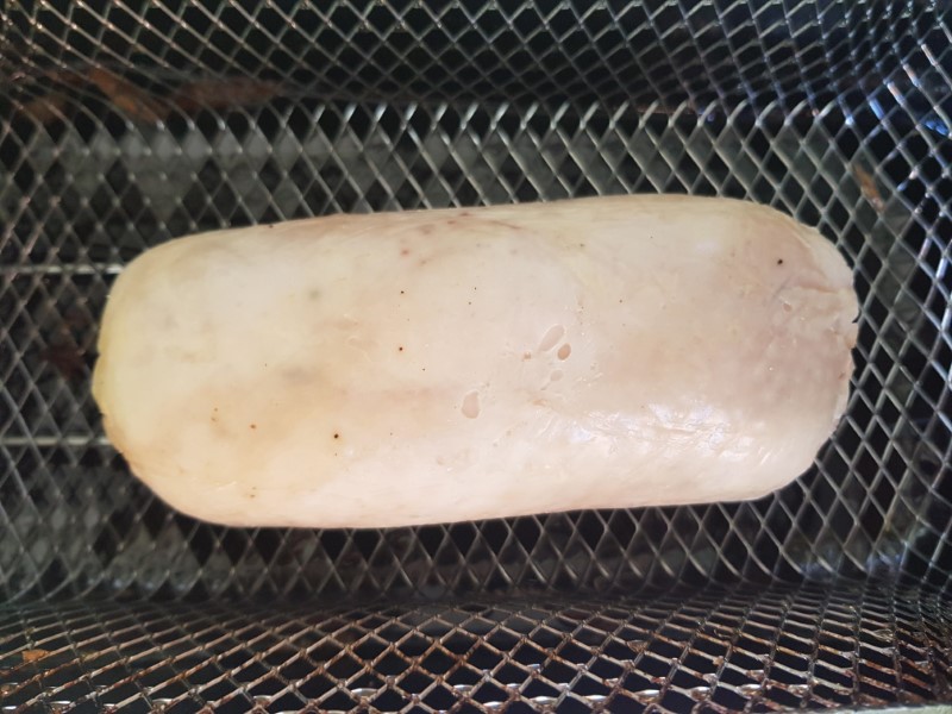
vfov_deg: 53.1
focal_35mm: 26
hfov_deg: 67.3
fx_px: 715
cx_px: 476
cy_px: 357
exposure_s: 1/50
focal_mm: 4.2
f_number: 1.7
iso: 125
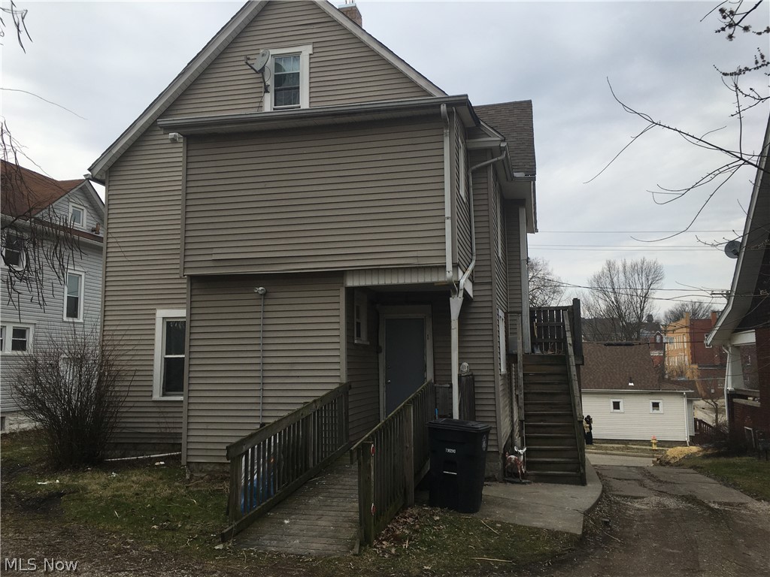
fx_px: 645
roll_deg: -2.5
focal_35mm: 29
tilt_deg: +8.1
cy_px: 288
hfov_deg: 61.7
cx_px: 385
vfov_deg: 48.2
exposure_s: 1/950
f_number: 2.2
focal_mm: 4.15
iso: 25
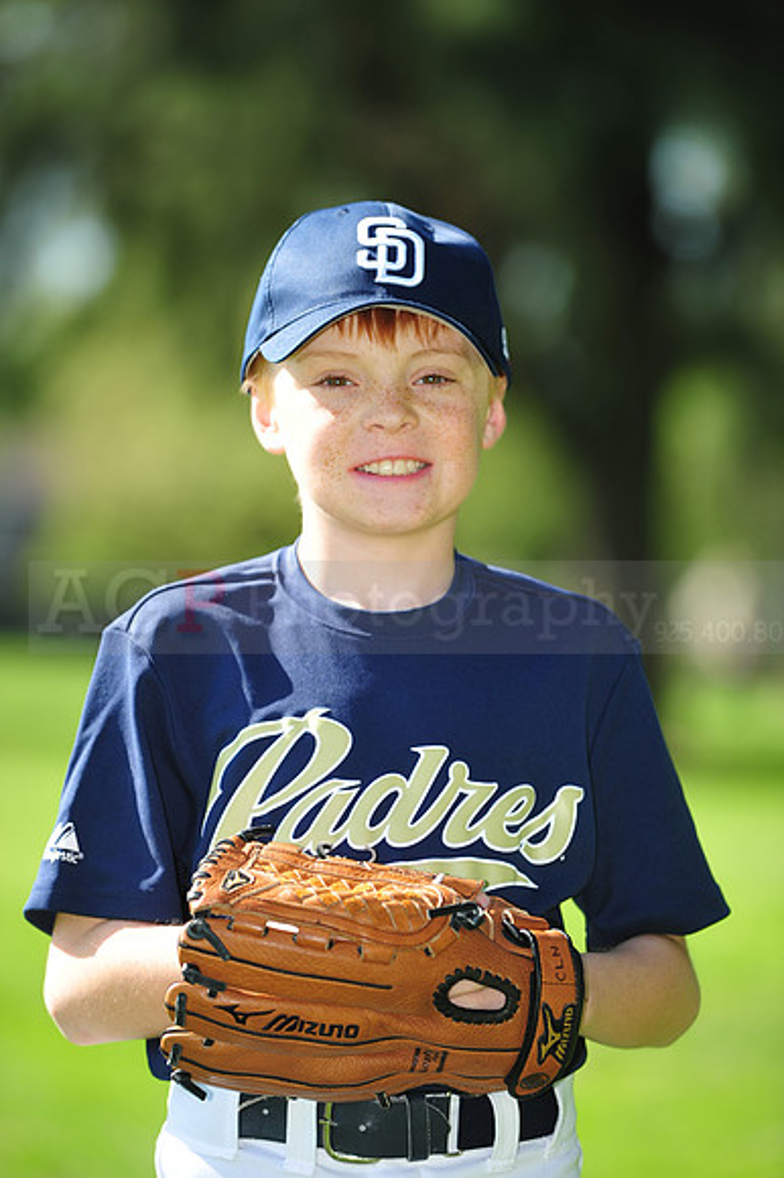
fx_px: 6541
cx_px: 392
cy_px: 589
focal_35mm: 200
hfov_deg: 6.9
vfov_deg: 10.3
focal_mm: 200
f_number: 4.5
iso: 200
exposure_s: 1/500
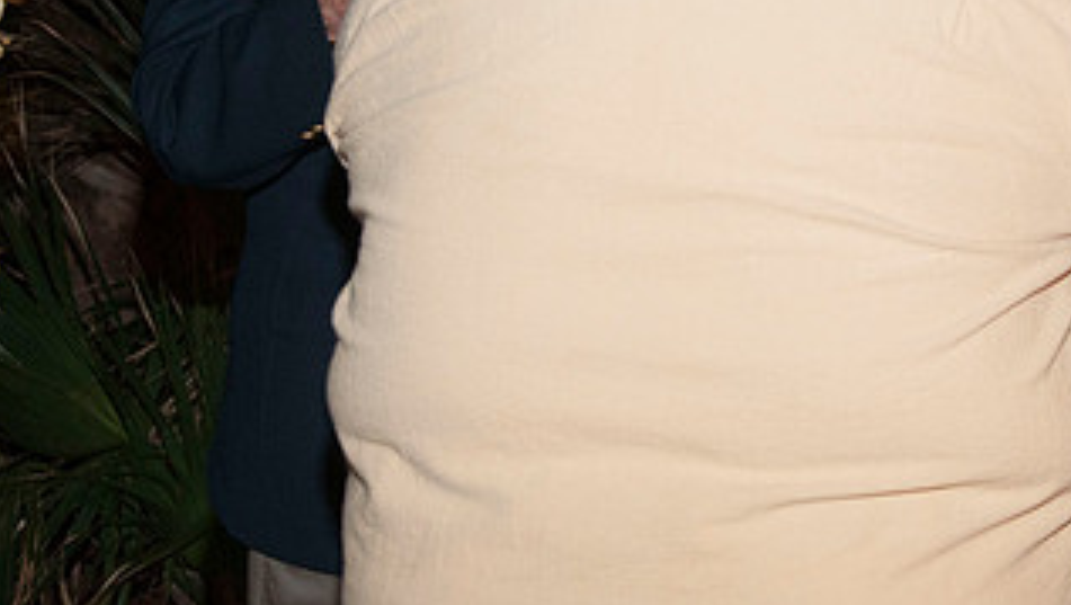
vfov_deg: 9.3
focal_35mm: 129
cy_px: -35
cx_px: 936
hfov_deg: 16.4
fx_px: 3667
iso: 400
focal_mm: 45
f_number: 5.6
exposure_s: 1/30
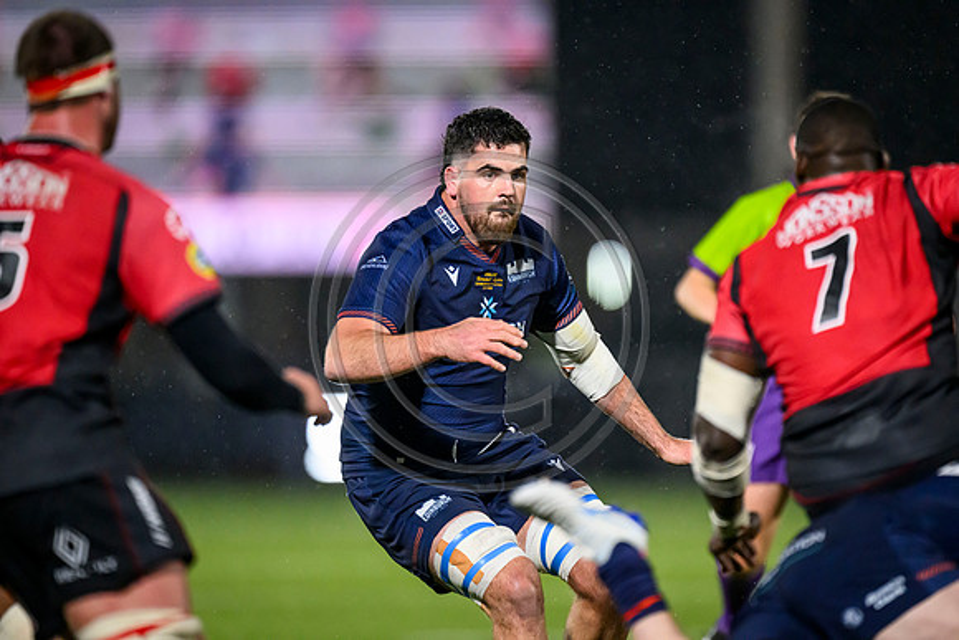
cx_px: 480
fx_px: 14921
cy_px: 320
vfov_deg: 2.5
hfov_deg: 3.7
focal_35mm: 560
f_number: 4
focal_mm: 560
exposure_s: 1/1250
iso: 8000
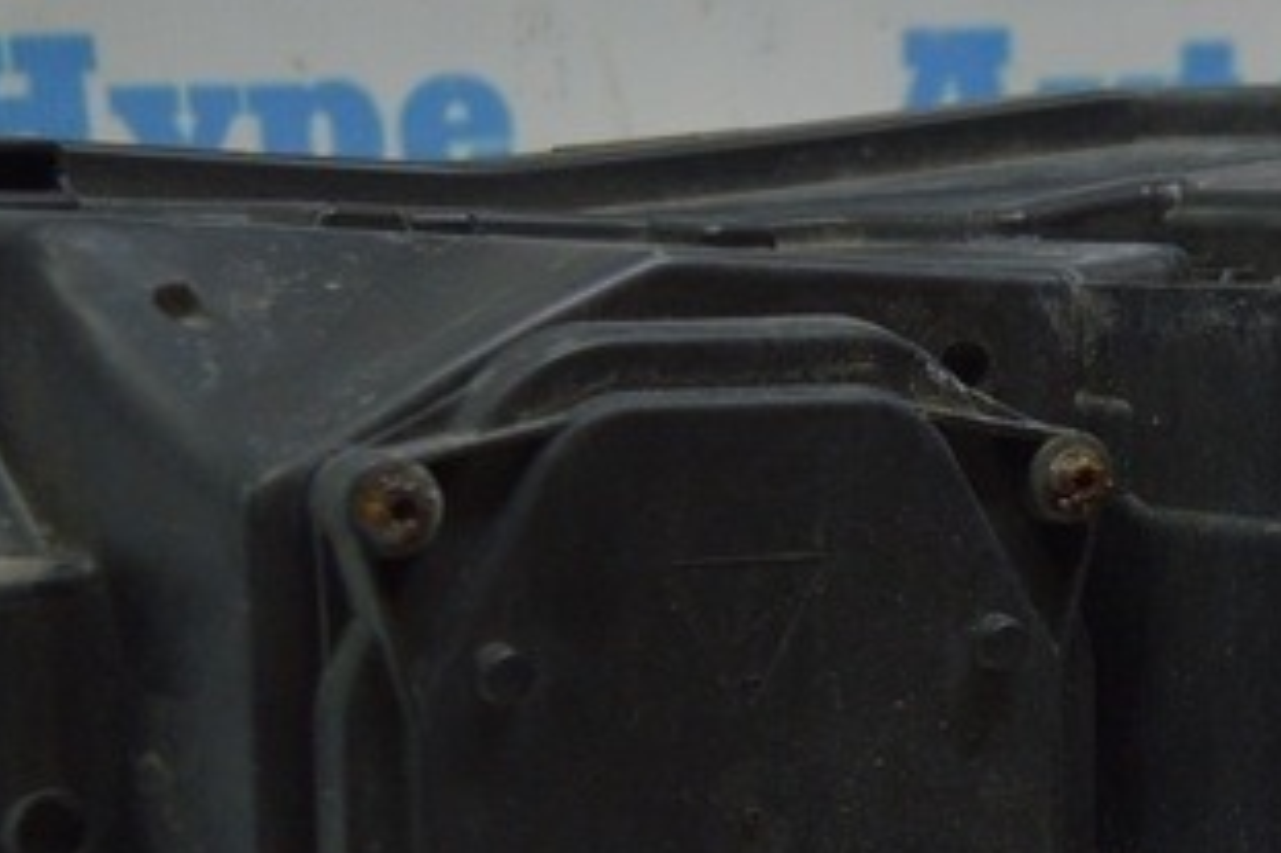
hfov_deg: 16.5
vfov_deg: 11.0
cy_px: 789
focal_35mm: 124
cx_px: 968
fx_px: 4397
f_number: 4
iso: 400
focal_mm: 25
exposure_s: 1/125
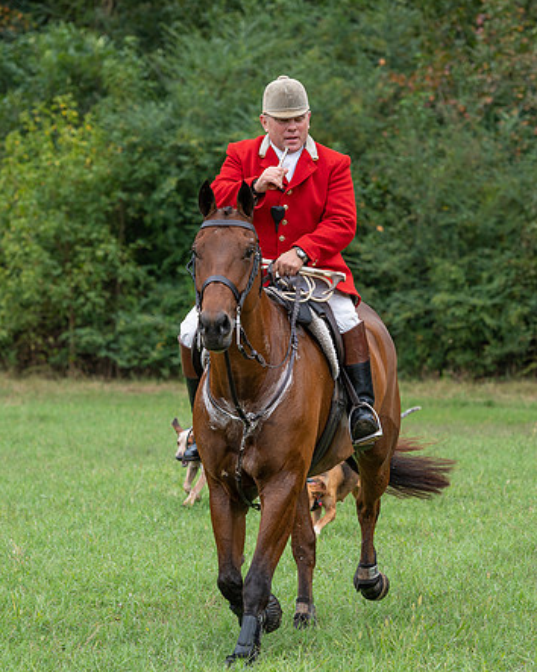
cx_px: 296
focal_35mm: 183
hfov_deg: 8.4
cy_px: 323
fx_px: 3638
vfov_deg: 10.6
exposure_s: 1/500
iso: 320
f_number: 4
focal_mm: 122
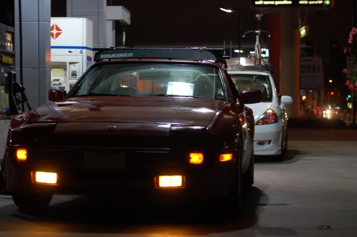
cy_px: 131
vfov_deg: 16.2
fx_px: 832
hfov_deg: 24.2
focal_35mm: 84
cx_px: 181
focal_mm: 50
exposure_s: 1/30
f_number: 3.2
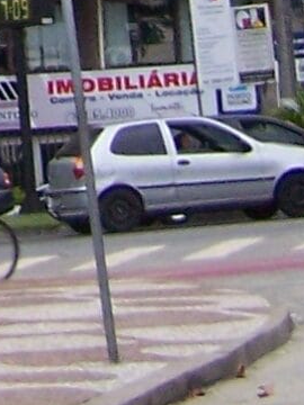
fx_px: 3162
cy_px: -701
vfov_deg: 6.8
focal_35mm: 270
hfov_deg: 5.3
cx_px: -429
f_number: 2.8
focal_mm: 6.3
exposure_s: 1/90
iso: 140
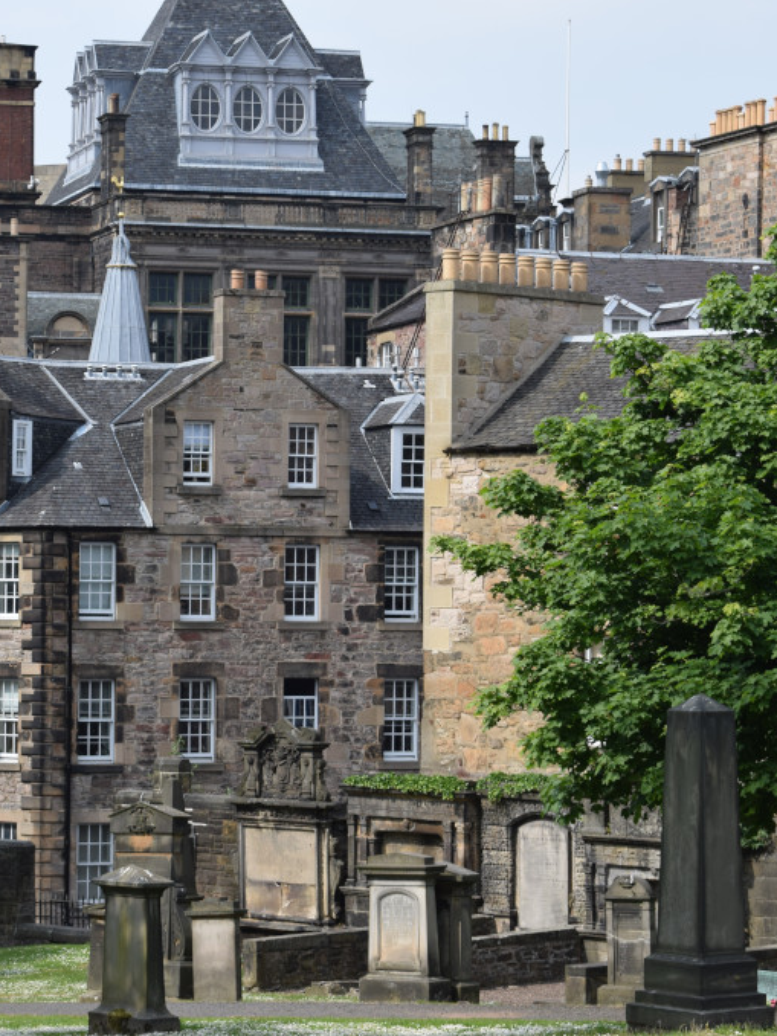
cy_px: 516
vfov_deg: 16.5
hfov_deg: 12.3
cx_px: 217
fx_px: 3584
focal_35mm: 120
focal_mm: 55
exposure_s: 1/320
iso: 200
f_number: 9
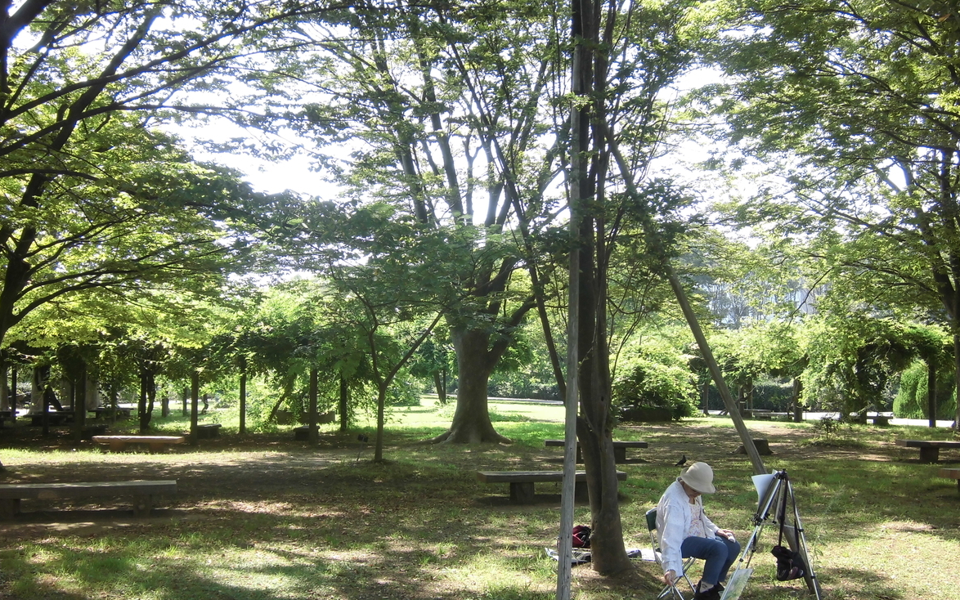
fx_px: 1020
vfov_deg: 32.7
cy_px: 333
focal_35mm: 39
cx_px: 475
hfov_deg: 50.4
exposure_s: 1/160
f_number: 3.1
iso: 100
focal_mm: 6.4
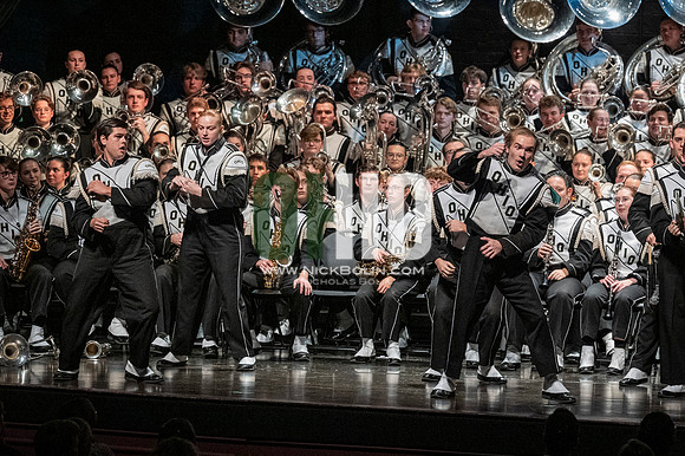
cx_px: 342
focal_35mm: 225
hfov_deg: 9.2
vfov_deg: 6.1
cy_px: 228
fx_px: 4279
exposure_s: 1/500
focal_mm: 150
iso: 4000
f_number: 4
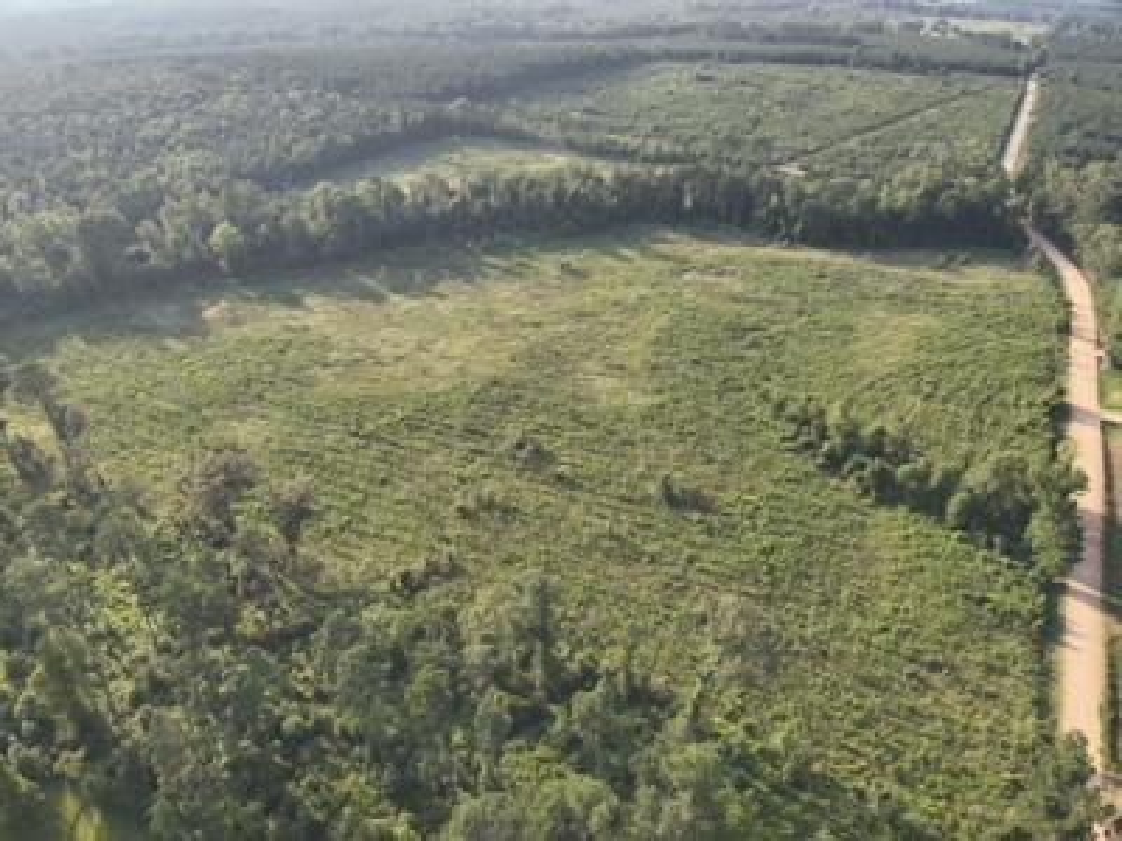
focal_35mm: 24
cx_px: 561
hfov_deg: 71.6
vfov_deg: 56.8
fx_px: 778
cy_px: 420
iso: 100
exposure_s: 1/320
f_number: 2.8
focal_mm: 4.4
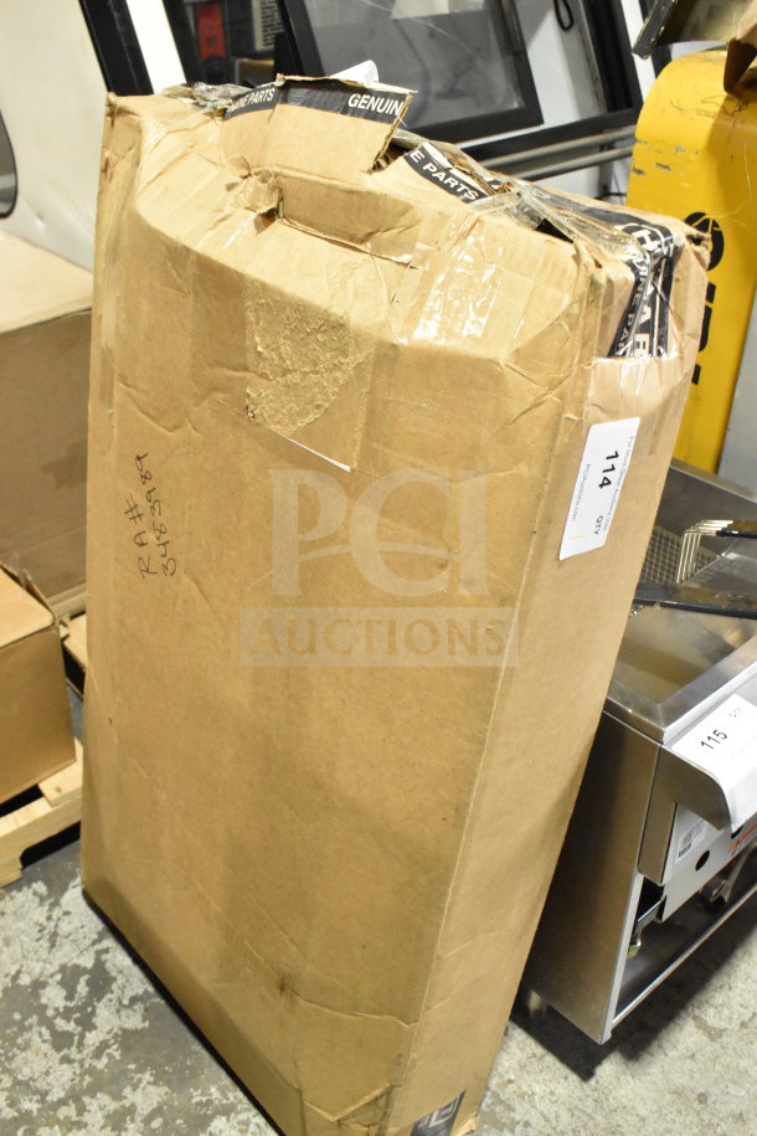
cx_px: 378
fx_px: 1088
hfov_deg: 38.4
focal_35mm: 34
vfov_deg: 55.1
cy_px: 568
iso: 6400
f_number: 8
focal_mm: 23
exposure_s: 1/250
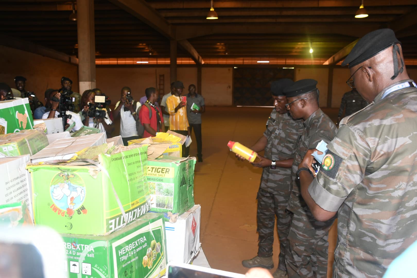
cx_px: 208
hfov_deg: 57.2
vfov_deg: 40.0
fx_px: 382
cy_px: 139
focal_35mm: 33
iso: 450
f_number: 4
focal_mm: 22
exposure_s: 1/60
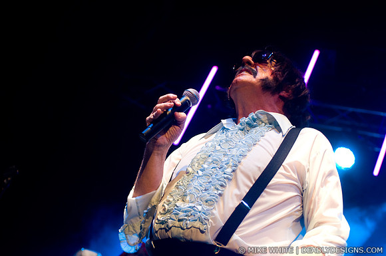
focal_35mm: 72
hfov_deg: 28.1
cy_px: 128
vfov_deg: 18.9
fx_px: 771
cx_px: 193
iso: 640
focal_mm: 48
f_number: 2.8
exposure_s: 1/100
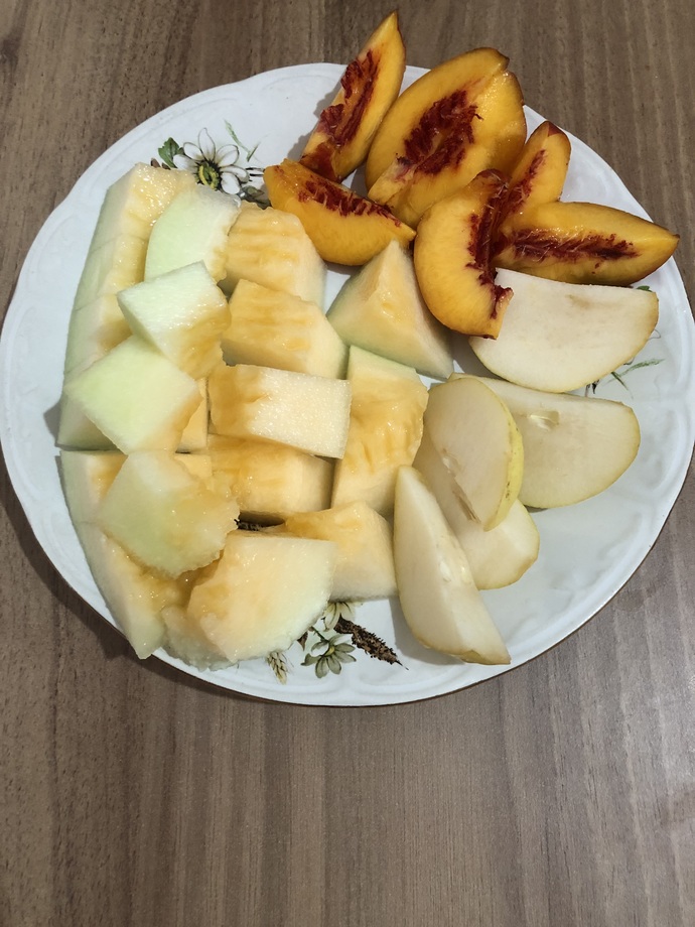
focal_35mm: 28
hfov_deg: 49.7
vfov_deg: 63.4
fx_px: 750
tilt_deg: -71.2
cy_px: 464
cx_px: 348
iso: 80
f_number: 1.8
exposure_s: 1/17
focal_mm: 3.99
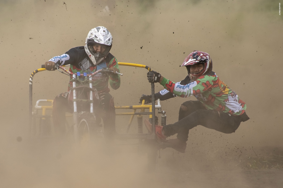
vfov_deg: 5.5
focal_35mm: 250
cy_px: 94
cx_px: 142
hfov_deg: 8.2
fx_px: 1965
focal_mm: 250
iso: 800
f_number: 8
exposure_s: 1/640
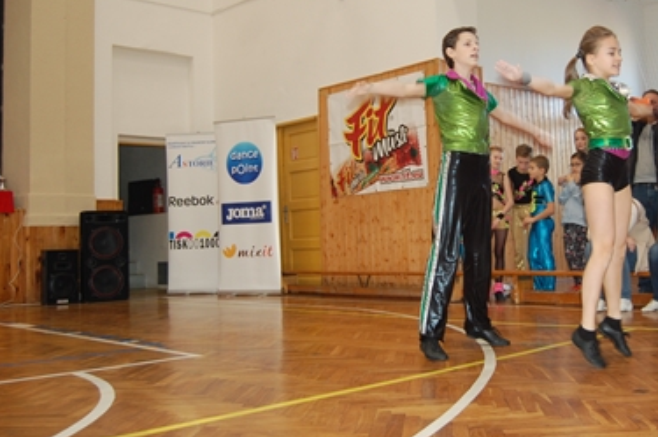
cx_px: 428
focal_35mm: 44
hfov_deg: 44.0
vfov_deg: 30.3
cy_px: 170
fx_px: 803
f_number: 3.8
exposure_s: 1/60
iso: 400
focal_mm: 22
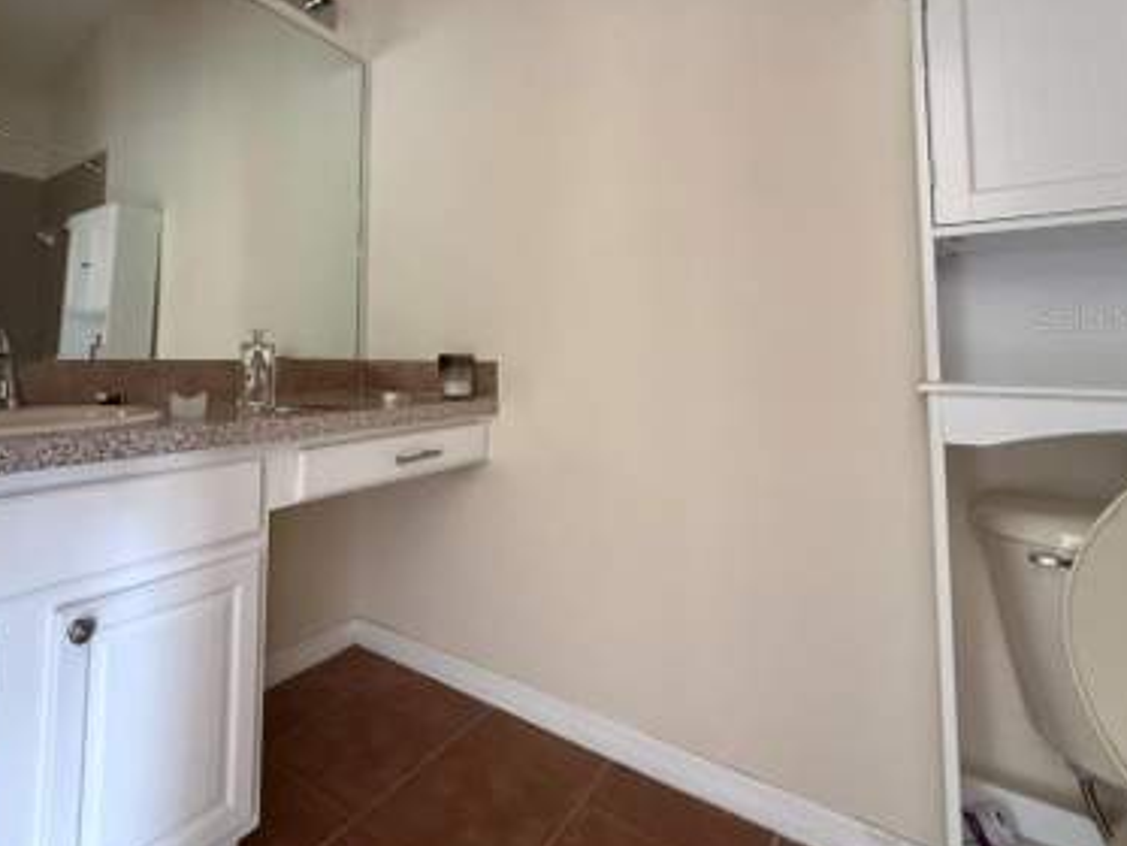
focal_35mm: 18
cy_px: 317
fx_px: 586
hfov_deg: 86.5
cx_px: 444
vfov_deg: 70.5
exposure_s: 1/60
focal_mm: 2.22
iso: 640
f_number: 2.2
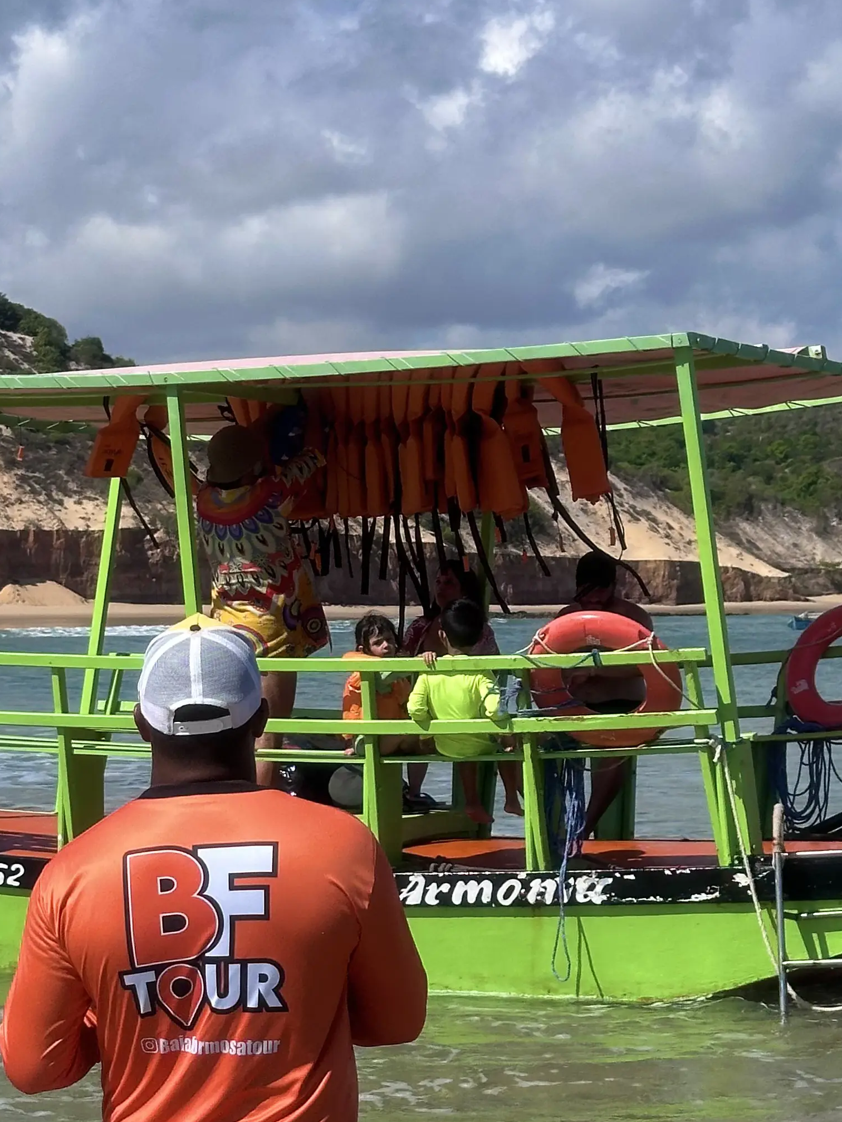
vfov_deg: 20.4
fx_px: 3113
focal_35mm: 96
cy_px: 631
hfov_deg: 15.4
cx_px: 453
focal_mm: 6.86
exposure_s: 1/7092
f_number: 1.78
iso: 64
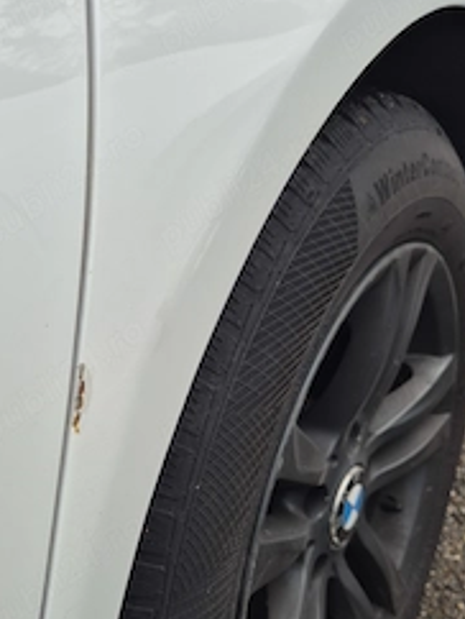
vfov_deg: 47.9
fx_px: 679
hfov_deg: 37.3
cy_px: 425
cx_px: 151
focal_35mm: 38
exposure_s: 1/180
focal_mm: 5.4
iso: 50
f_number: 1.8
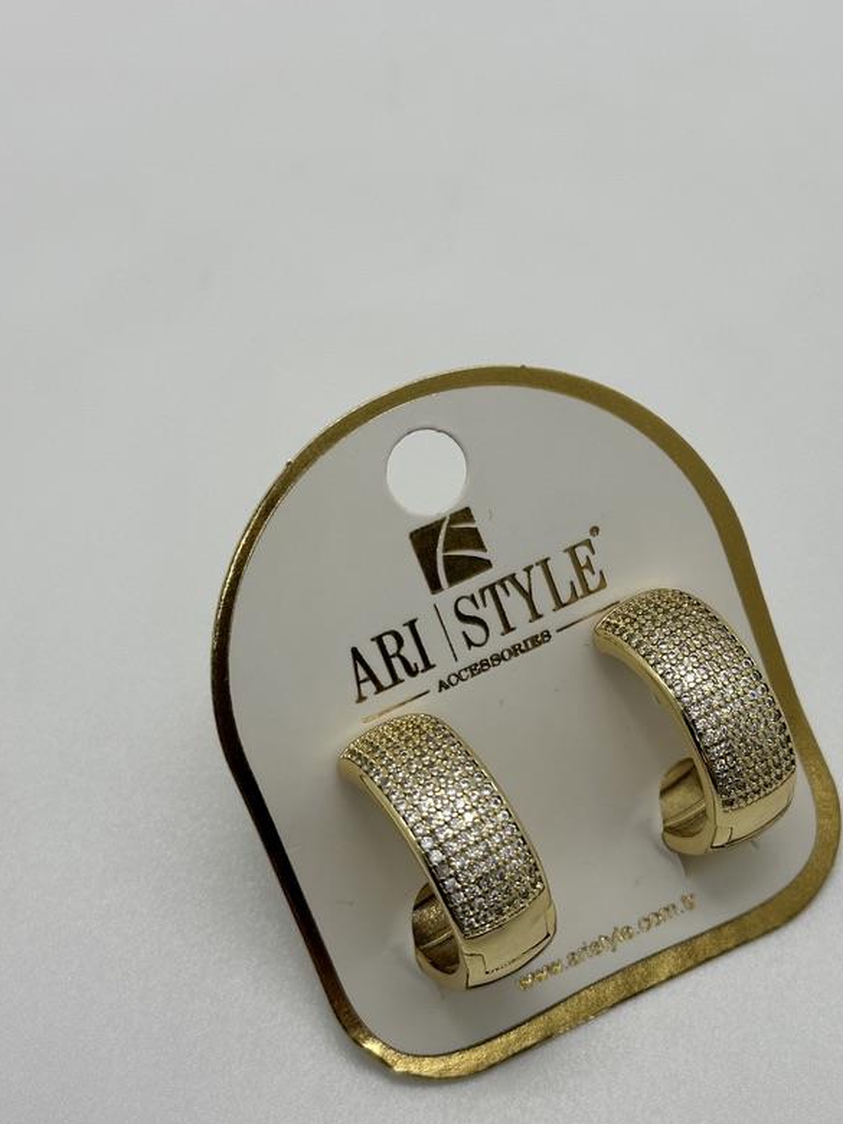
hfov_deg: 23.2
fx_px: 2046
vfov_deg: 30.7
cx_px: 520
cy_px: 634
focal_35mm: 63
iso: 50
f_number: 1.78
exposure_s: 1/249
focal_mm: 6.86
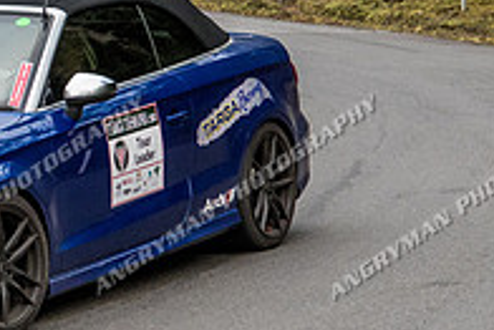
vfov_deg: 6.2
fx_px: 3062
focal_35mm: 223
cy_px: 128
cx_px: -66
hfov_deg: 9.1
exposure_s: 1/2000
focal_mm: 45
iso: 800
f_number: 4
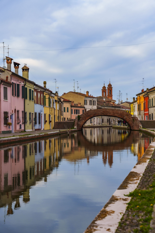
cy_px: 116
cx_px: 78
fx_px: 452
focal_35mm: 70
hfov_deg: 19.5
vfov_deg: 28.8
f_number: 5.6
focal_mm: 70
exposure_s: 1/500
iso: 100
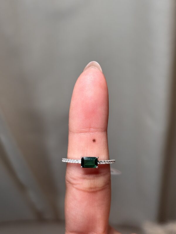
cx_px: 88
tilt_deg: -43.2
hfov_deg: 28.0
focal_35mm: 52
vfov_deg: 36.8
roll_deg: +6.1
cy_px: 117
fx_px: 353
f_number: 1.6
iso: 32
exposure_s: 1/121
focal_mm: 5.96
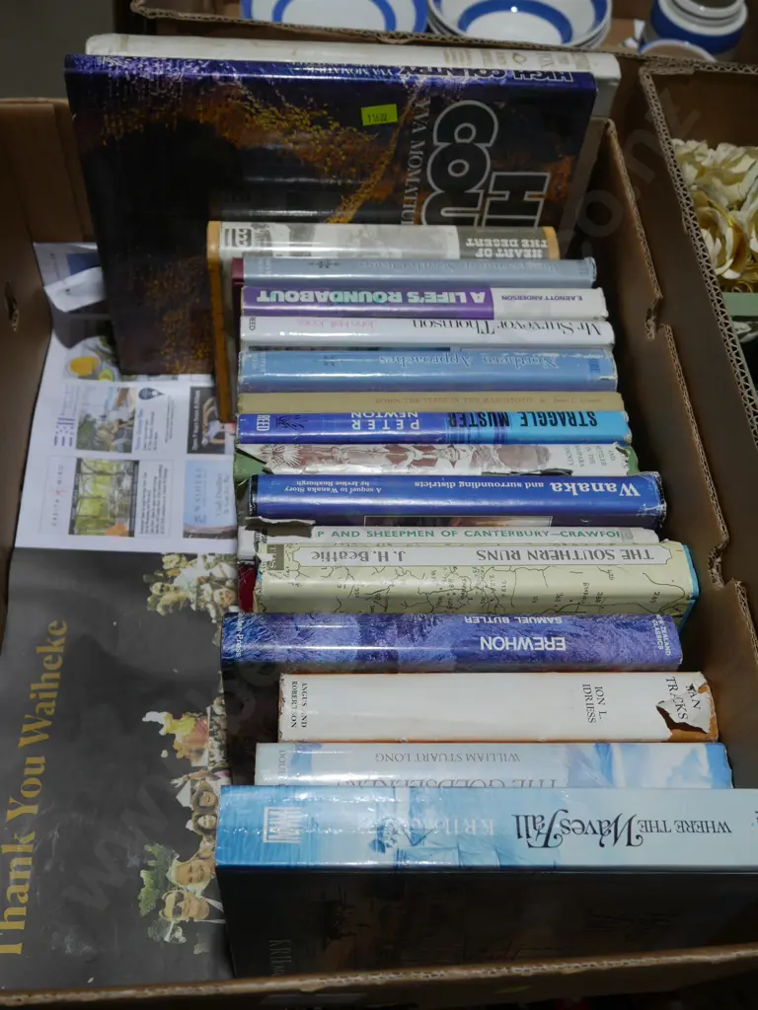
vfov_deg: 54.0
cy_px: 505
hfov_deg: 41.8
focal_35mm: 34
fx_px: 993
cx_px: 379
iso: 200
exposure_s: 1/160
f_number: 4.5
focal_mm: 17
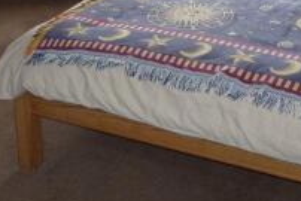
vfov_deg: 16.6
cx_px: 157
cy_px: -96
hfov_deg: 27.0
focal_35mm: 75
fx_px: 628
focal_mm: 4.1
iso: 125
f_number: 3.3
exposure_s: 1/30
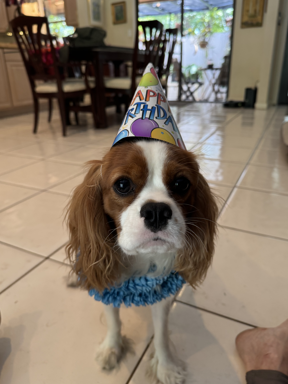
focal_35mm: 25
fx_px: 277
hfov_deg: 54.9
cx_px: 145
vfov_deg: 69.4
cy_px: 184
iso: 200
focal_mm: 6.76
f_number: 1.78
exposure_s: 1/60
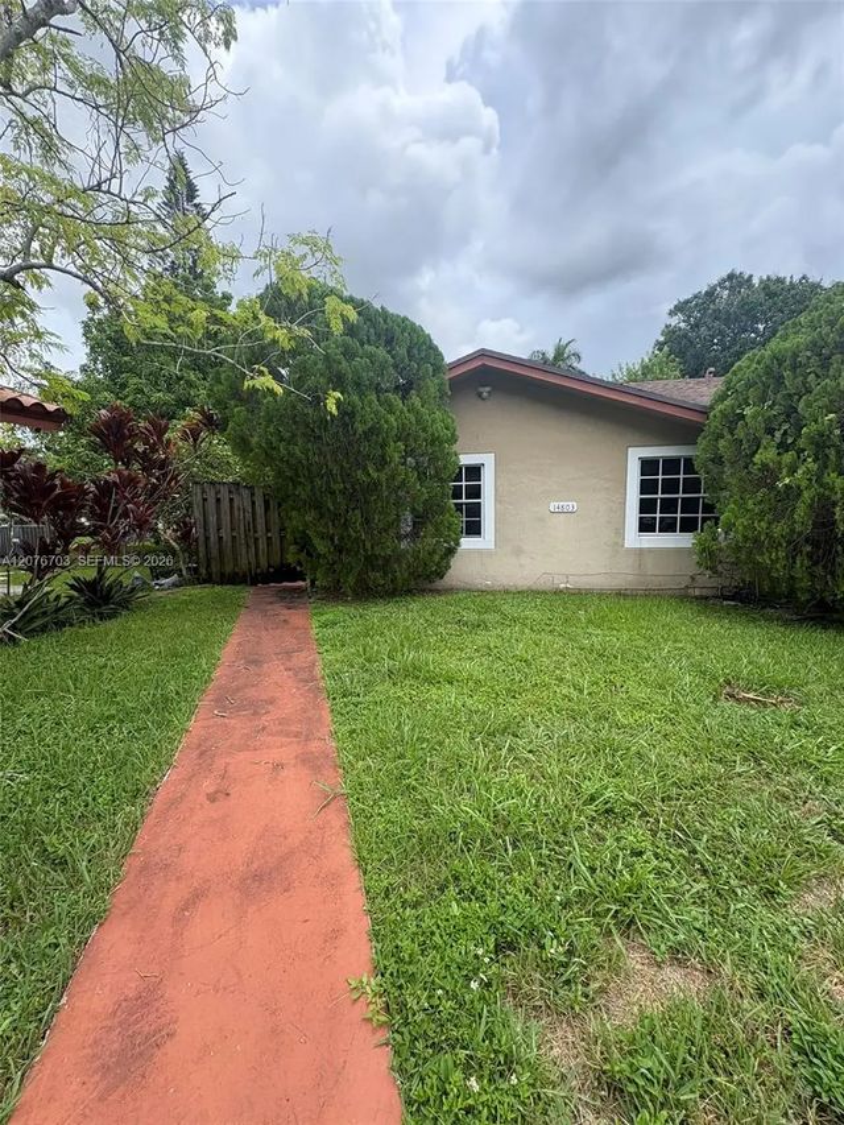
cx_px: 422
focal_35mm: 14
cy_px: 562
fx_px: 455
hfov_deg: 85.7
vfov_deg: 102.1
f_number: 2.2
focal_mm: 2.22
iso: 64
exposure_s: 1/858
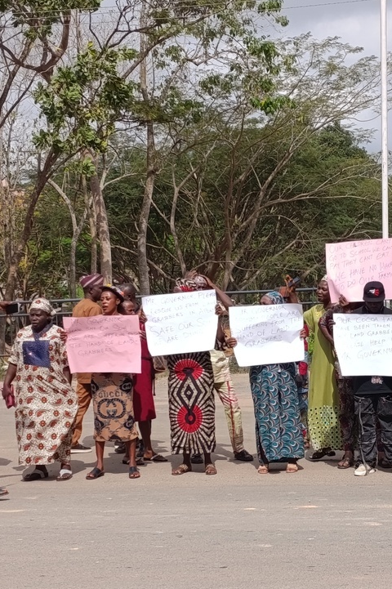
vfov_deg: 23.9
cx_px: 326
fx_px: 1390
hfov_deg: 15.9
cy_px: 339
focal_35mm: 85
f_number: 1.65
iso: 50
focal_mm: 6.11
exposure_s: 1/723
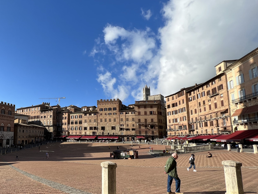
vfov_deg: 62.8
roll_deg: -0.7
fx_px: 157
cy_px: 119
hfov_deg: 74.7
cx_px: 73
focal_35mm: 21
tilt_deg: +6.5
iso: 32
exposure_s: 1/1410
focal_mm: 1.57
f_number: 1.8
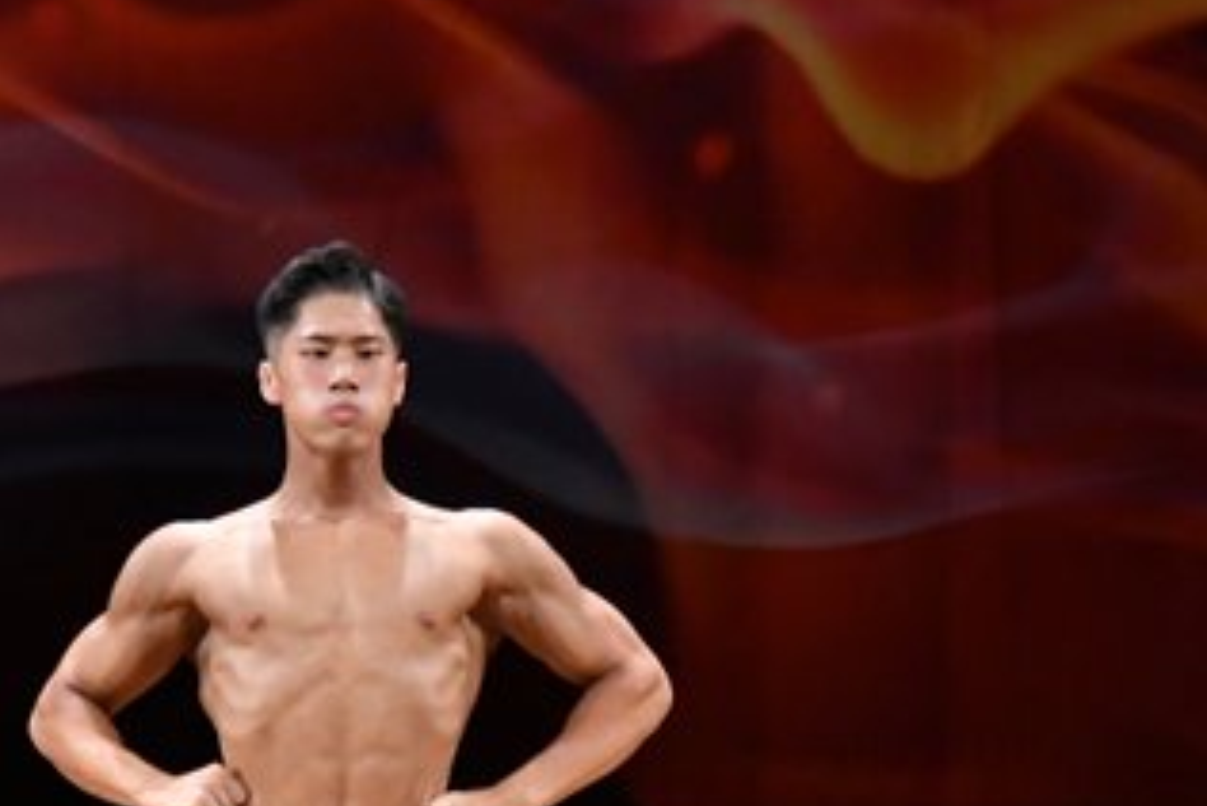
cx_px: 434
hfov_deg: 4.2
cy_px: 863
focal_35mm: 495
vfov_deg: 2.8
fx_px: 16603
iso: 3200
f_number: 5.6
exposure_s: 1/400
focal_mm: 135
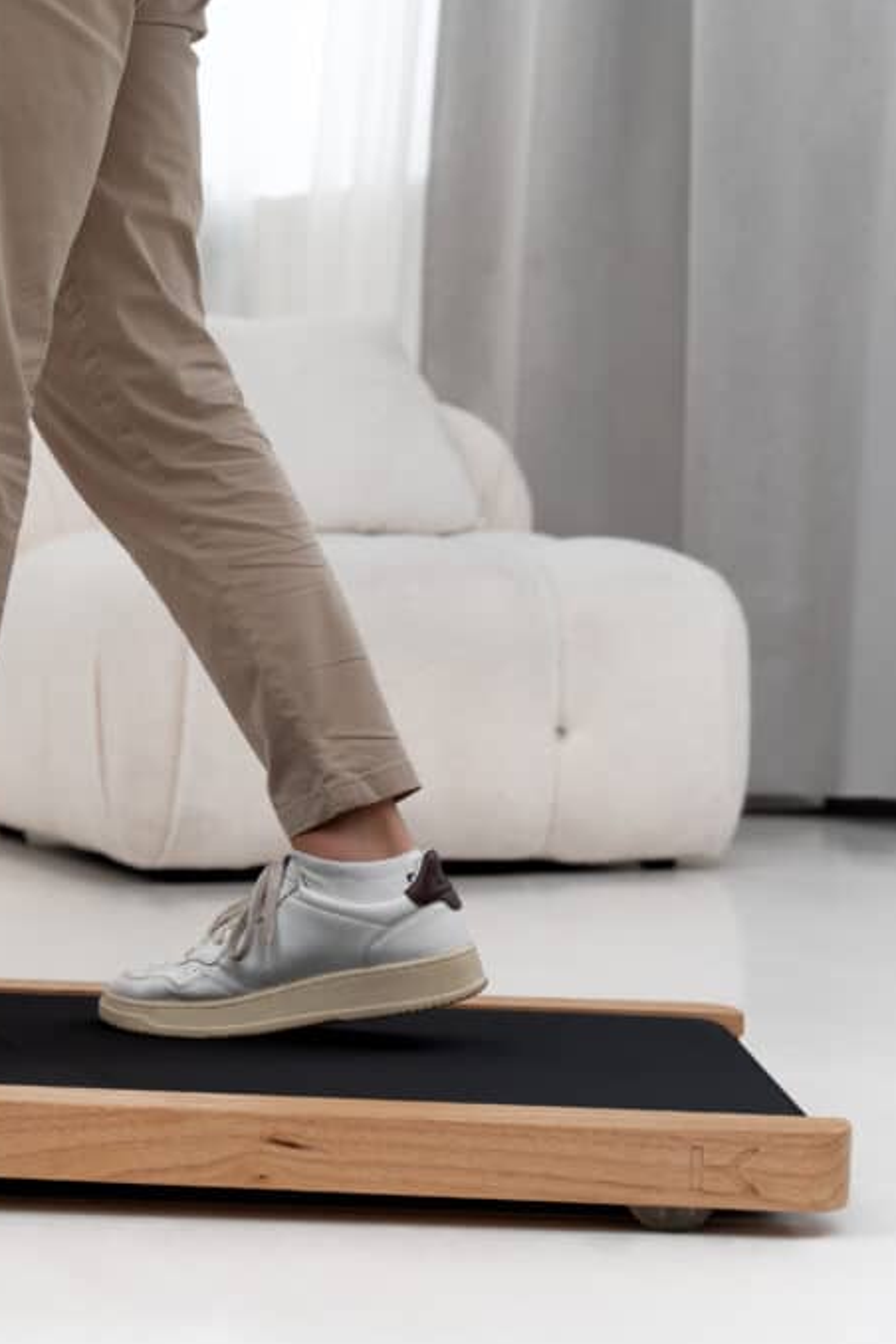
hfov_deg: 17.0
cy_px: 671
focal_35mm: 78
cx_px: -89
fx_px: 2903
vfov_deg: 26.1
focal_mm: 51.5
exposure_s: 1/500
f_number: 5
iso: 800
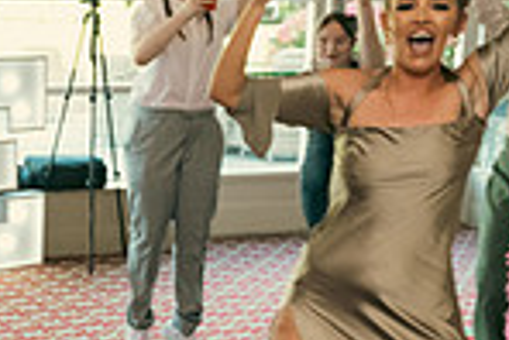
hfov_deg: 20.1
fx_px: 1330
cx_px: -127
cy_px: 249
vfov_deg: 14.5
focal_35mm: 94
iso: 800
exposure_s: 1/160
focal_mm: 24
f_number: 3.5
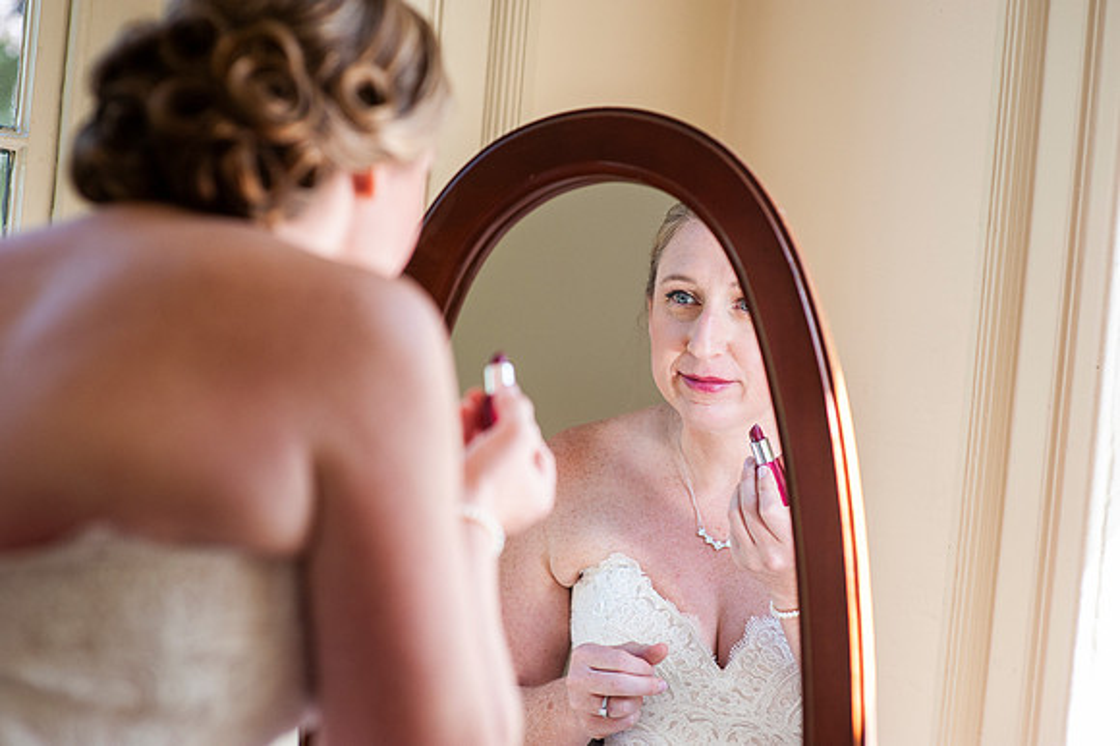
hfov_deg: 23.9
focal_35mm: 85
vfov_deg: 16.1
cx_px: 560
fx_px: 2643
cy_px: 373
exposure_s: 1/800
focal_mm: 85
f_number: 2.8
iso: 640
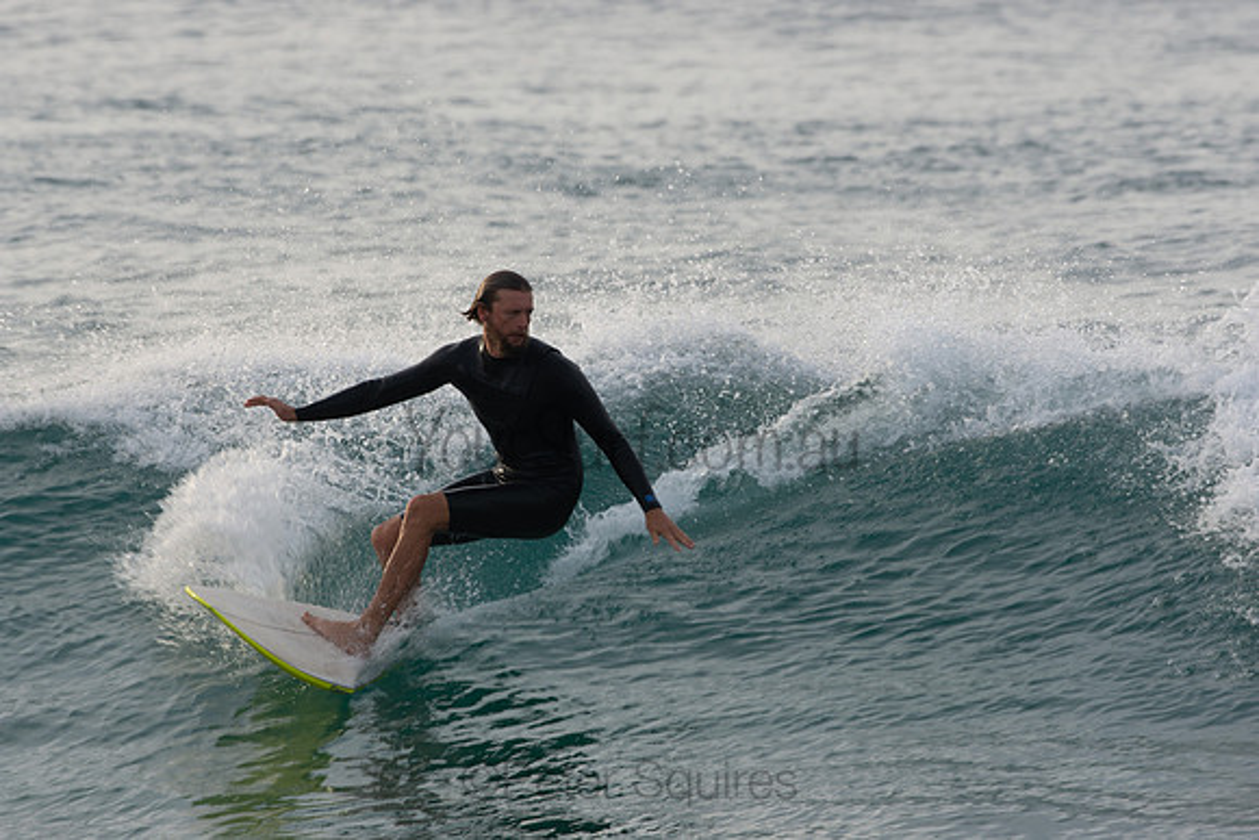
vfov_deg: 2.6
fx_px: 18364
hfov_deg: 3.9
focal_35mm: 525
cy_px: 420
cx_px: 630
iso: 100
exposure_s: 1/200
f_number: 6.3
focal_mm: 350
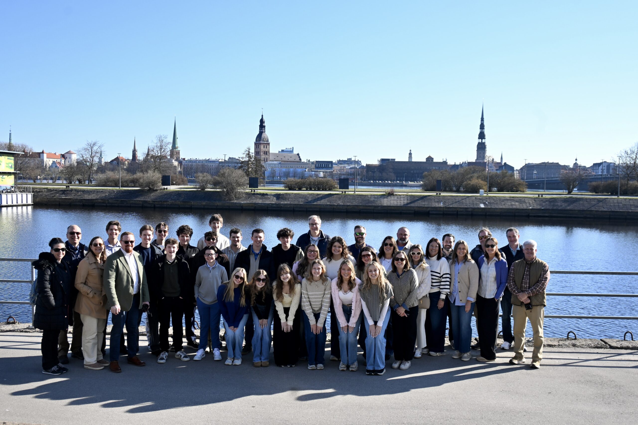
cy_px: 212
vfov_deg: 39.9
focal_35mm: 33
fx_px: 585
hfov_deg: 57.2
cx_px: 319
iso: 100
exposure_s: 1/200
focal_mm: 22.5
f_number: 7.1
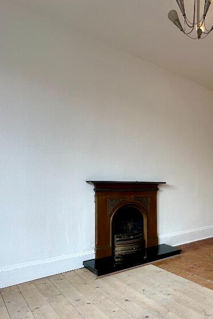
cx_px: 216
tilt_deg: +0.8
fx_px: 240
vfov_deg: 66.9
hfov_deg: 41.3
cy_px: 187
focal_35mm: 27
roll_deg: +0.2
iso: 40
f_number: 2.2
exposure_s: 1/194
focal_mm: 2.22
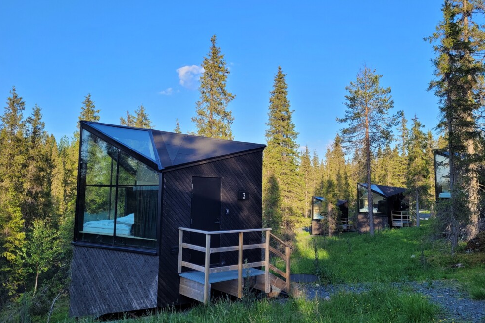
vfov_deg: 46.4
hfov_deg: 65.5
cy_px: 165
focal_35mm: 28
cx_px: 237
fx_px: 377
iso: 40
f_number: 1.8
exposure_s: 1/765
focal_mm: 5.4
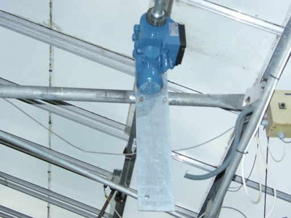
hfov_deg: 26.0
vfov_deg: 19.6
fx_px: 630
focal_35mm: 75
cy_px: 109
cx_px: 146
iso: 64
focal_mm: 19.4
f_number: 3.2
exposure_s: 1/500
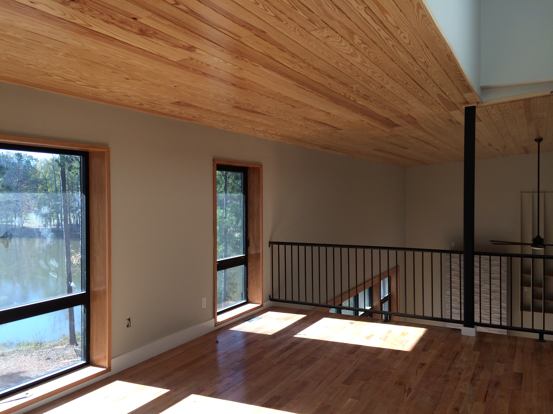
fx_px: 463
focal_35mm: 29
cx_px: 276
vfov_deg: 48.2
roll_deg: -1.2
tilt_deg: -1.0
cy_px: 207
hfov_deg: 61.7
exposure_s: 1/250
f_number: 2.2
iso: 32
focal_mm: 4.15
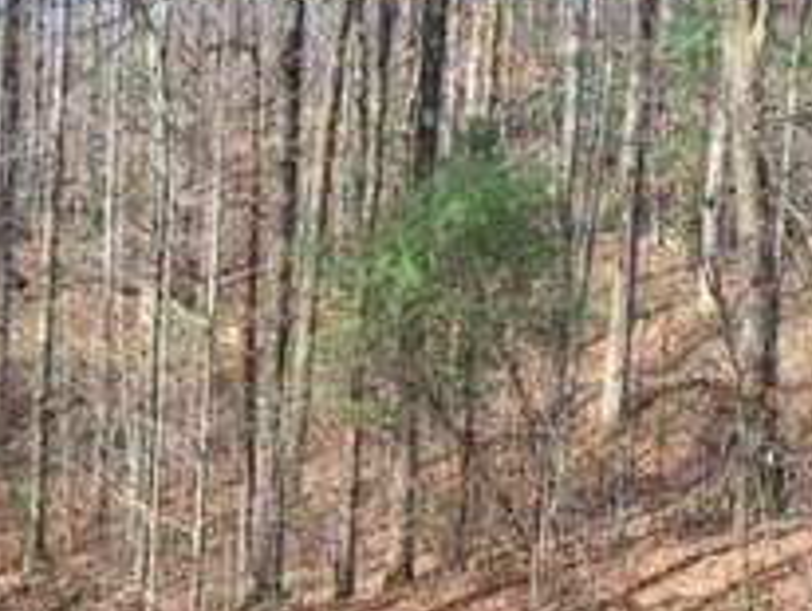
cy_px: 572
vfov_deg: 16.2
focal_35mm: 90
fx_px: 2114
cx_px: 213
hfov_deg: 21.6
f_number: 2.2
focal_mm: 4.15
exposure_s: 1/455
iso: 32
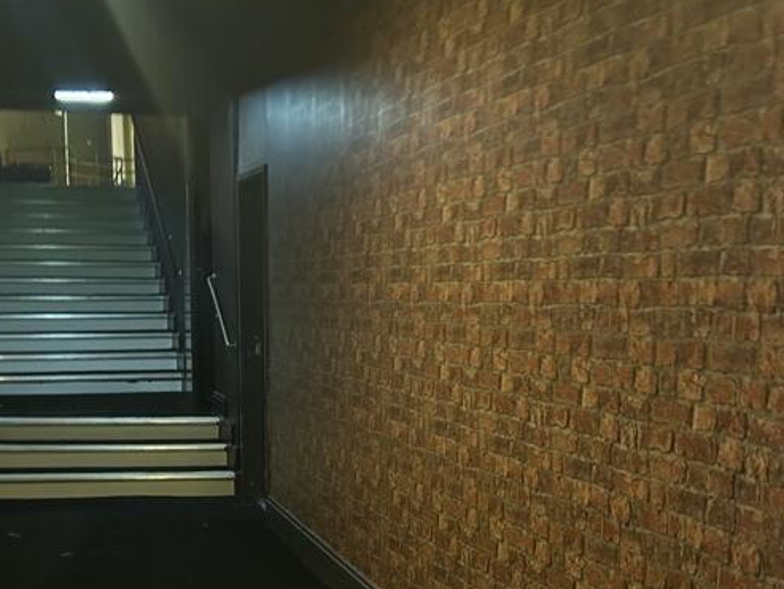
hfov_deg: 35.5
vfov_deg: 26.4
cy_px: 495
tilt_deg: -12.8
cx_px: 350
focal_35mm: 54
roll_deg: -0.5
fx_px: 1223
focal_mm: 5.7
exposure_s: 1/25
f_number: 1.5
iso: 800
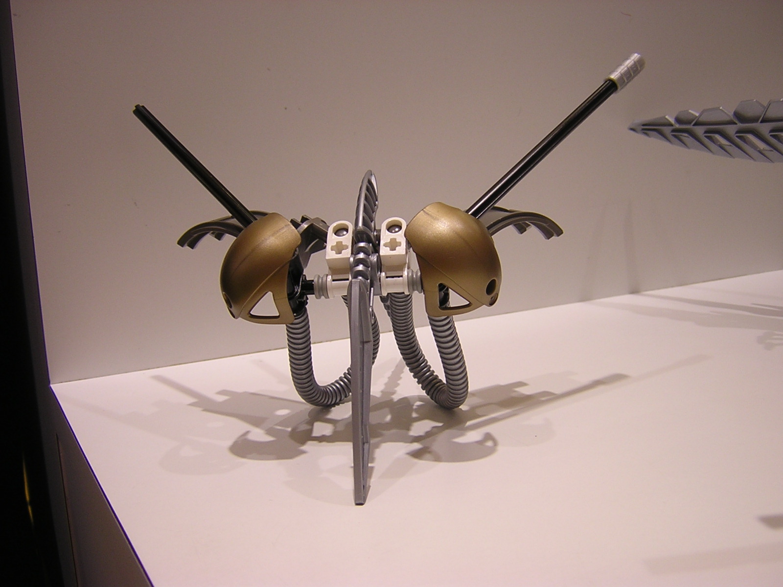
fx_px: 814
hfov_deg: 51.4
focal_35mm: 36
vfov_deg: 39.7
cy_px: 294
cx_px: 392
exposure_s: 1/77
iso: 100
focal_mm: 4.7
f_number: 2.6
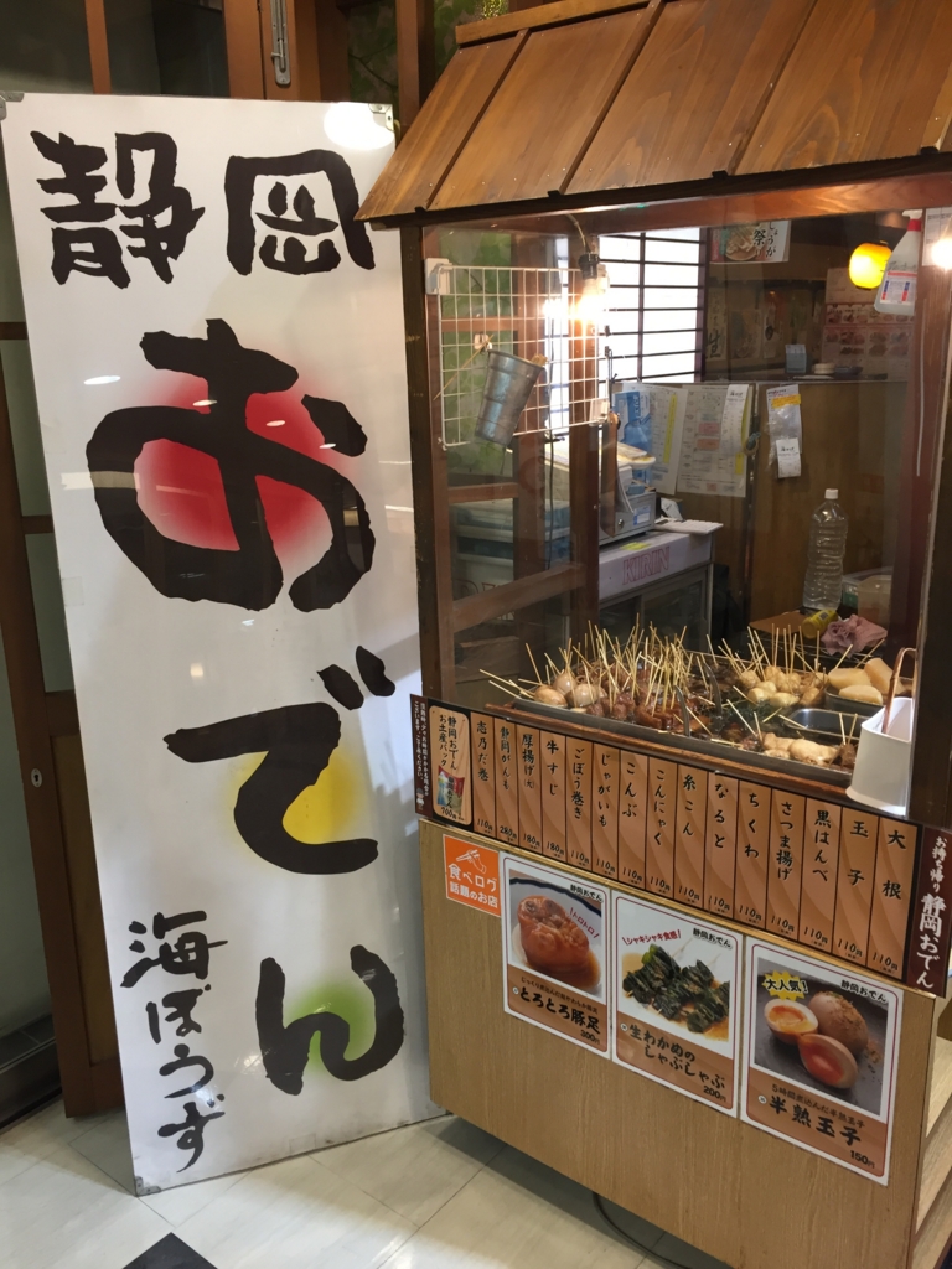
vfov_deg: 61.7
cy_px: 634
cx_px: 476
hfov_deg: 48.2
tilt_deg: -16.6
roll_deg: +2.3
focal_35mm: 29
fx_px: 1063
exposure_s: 1/30
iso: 64
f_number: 2.2
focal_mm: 4.15
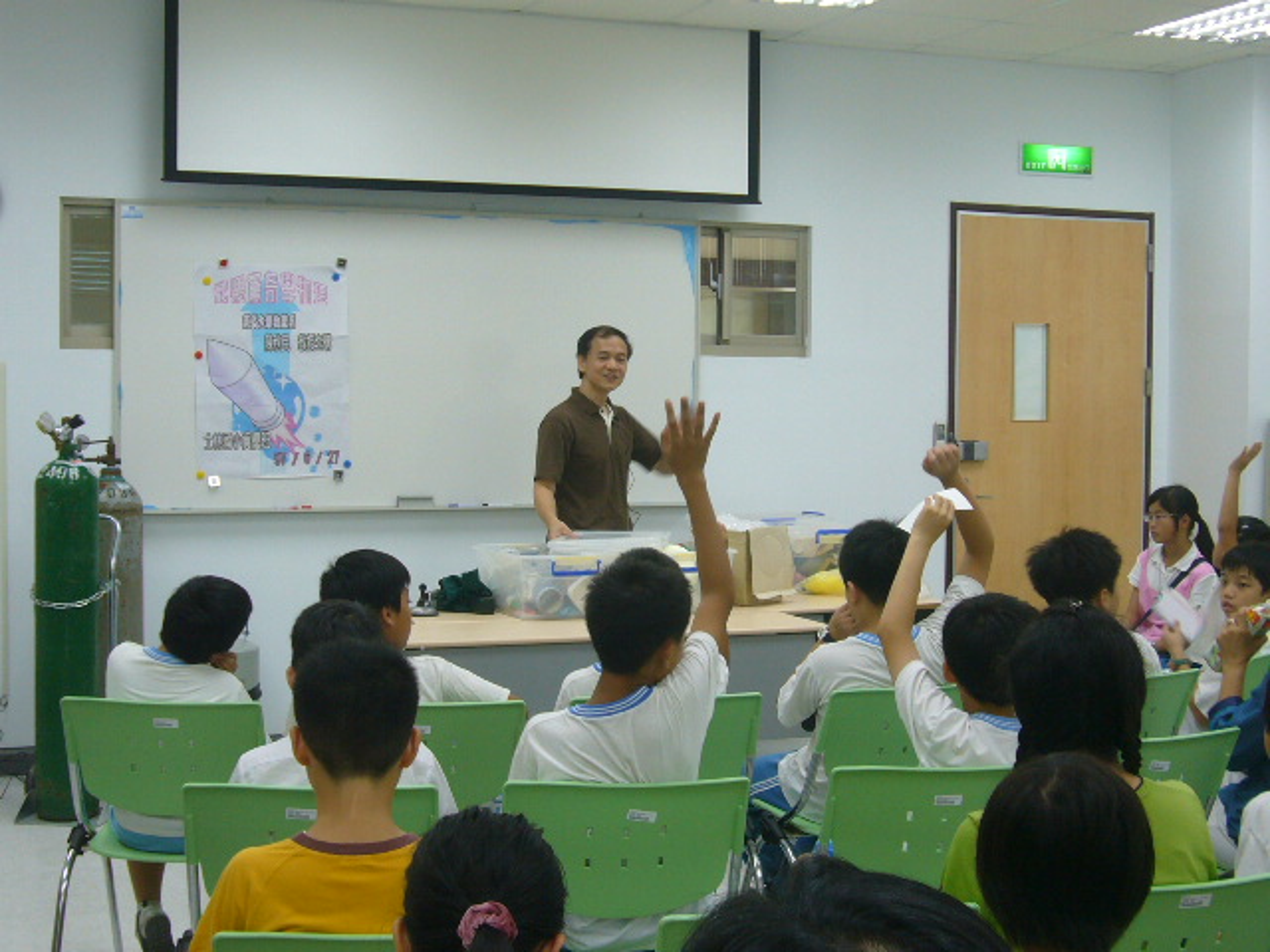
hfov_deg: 37.5
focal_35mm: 51
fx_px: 1871
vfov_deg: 28.6
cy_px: 476
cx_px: 635
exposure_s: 1/40
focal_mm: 6.1
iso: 80
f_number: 3.1
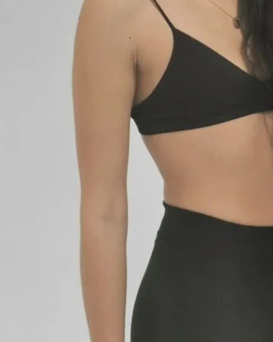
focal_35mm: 106
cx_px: 231
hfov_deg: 14.4
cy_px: 56
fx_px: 1071
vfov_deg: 17.9
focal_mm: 5.58
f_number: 1.8
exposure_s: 1/170
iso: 50
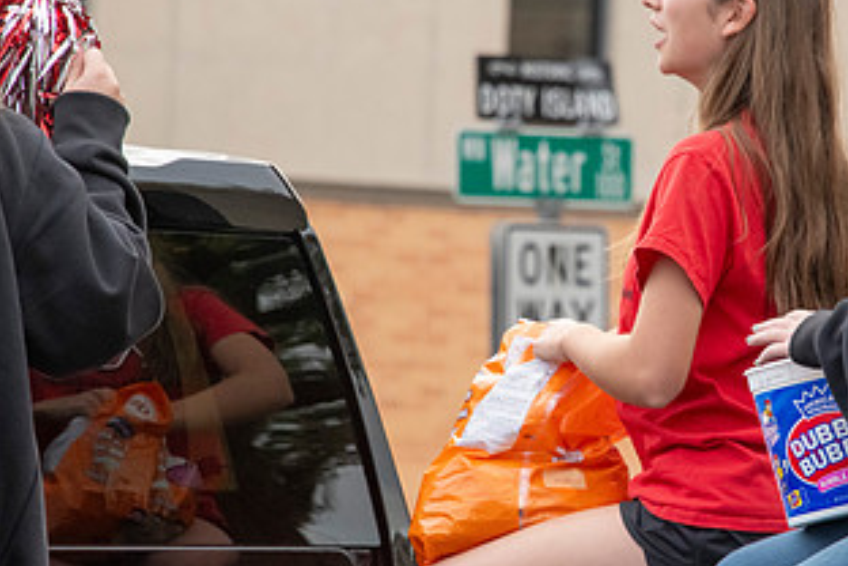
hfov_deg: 3.7
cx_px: 647
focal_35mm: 557
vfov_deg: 2.5
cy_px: 273
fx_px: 13119
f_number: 11
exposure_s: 1/250
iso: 3200
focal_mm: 300
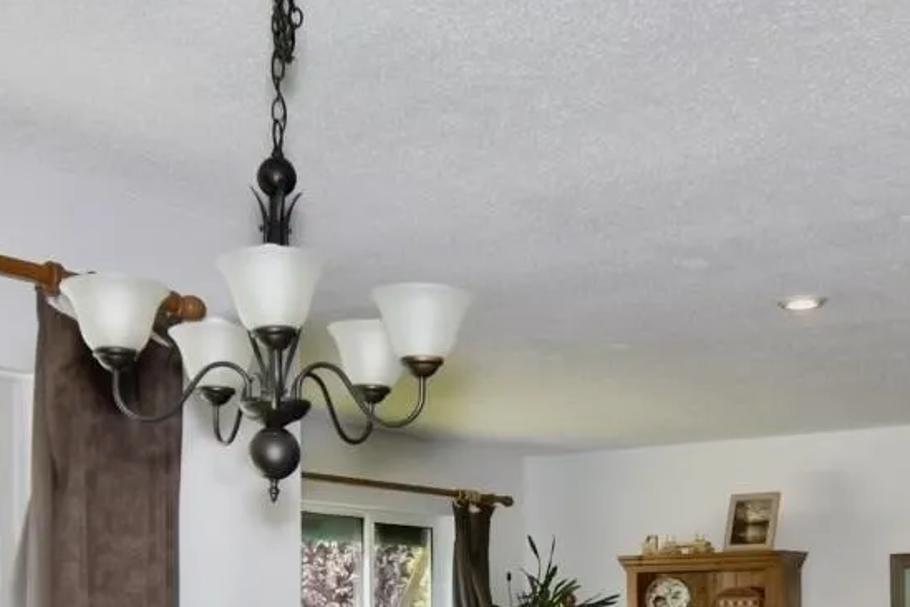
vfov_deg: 22.8
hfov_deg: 35.6
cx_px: 472
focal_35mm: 56
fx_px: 1415
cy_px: 671
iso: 220
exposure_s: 1/125
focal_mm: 10
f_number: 4.5
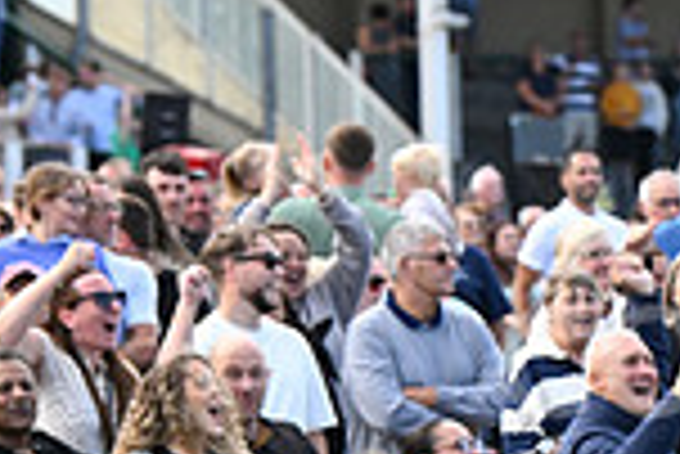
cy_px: 636
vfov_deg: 2.9
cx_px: 1090
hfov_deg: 4.3
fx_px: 9075
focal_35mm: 480
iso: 800
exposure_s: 1/2000
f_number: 4.5
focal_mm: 125
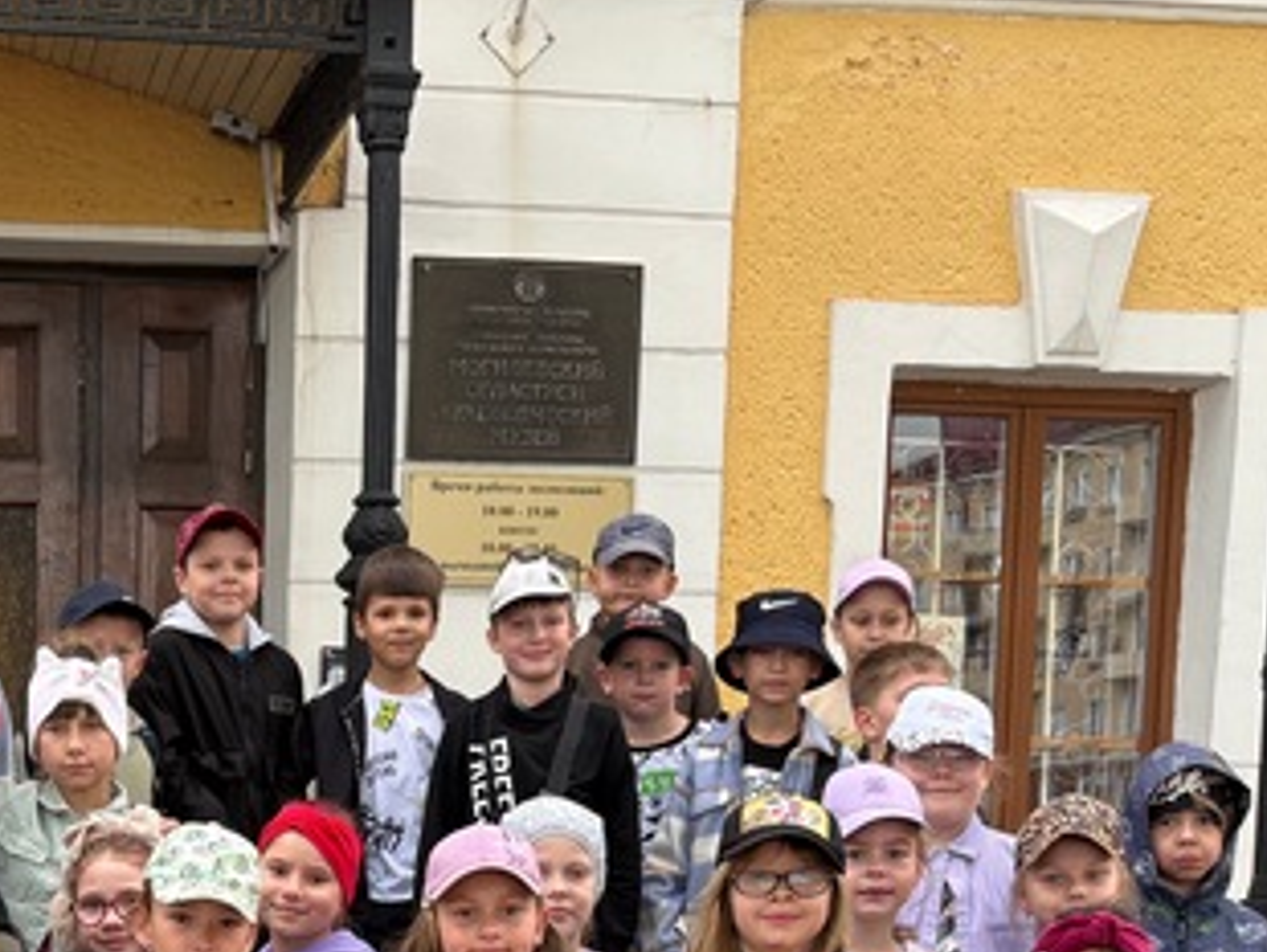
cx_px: 168
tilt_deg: -7.1
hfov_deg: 28.0
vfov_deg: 20.6
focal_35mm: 67
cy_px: 1120
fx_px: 2454
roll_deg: -0.9
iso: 32
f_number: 1.6
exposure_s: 1/121
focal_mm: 5.96
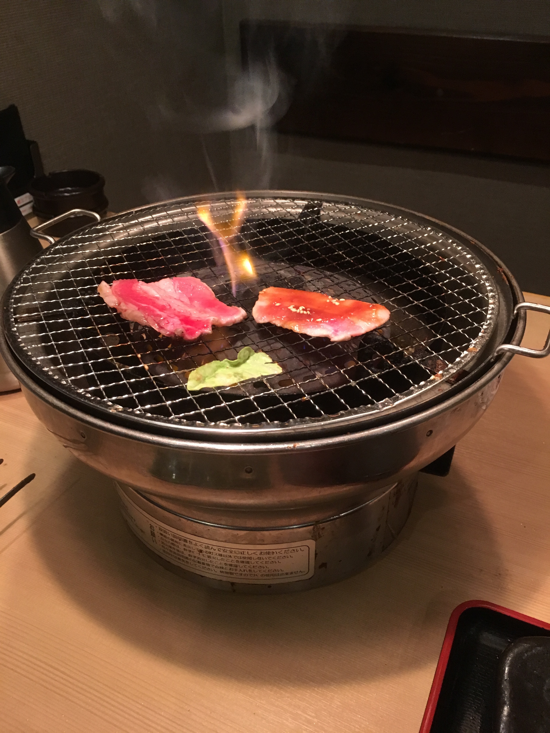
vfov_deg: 61.7
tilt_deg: -36.0
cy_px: 366
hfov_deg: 48.2
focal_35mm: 29
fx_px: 614
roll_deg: +1.2
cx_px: 275
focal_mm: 4.15
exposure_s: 1/20
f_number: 2.2
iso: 200
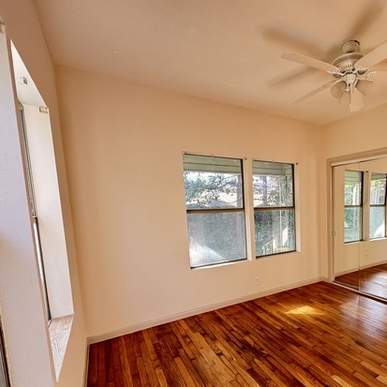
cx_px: 276
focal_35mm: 20
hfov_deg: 71.2
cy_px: 232
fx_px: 253
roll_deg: +1.6
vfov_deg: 74.0
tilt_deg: -7.1
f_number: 2.2
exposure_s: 1/99
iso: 200
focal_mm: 2.22
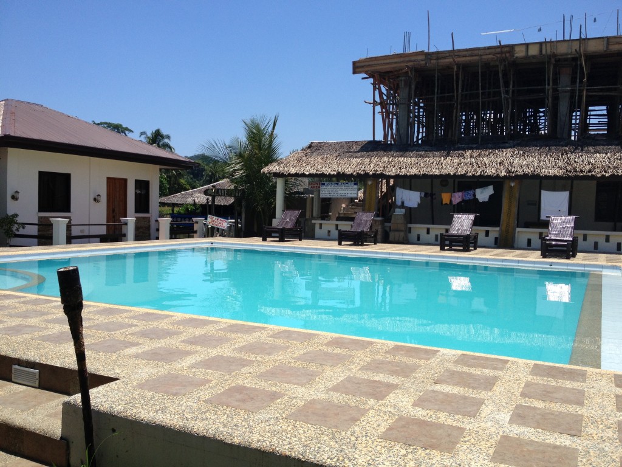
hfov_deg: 52.6
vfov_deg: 40.7
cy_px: 234
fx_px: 629
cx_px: 311
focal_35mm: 35
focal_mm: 4.28
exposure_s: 1/2304
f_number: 2.4
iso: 50
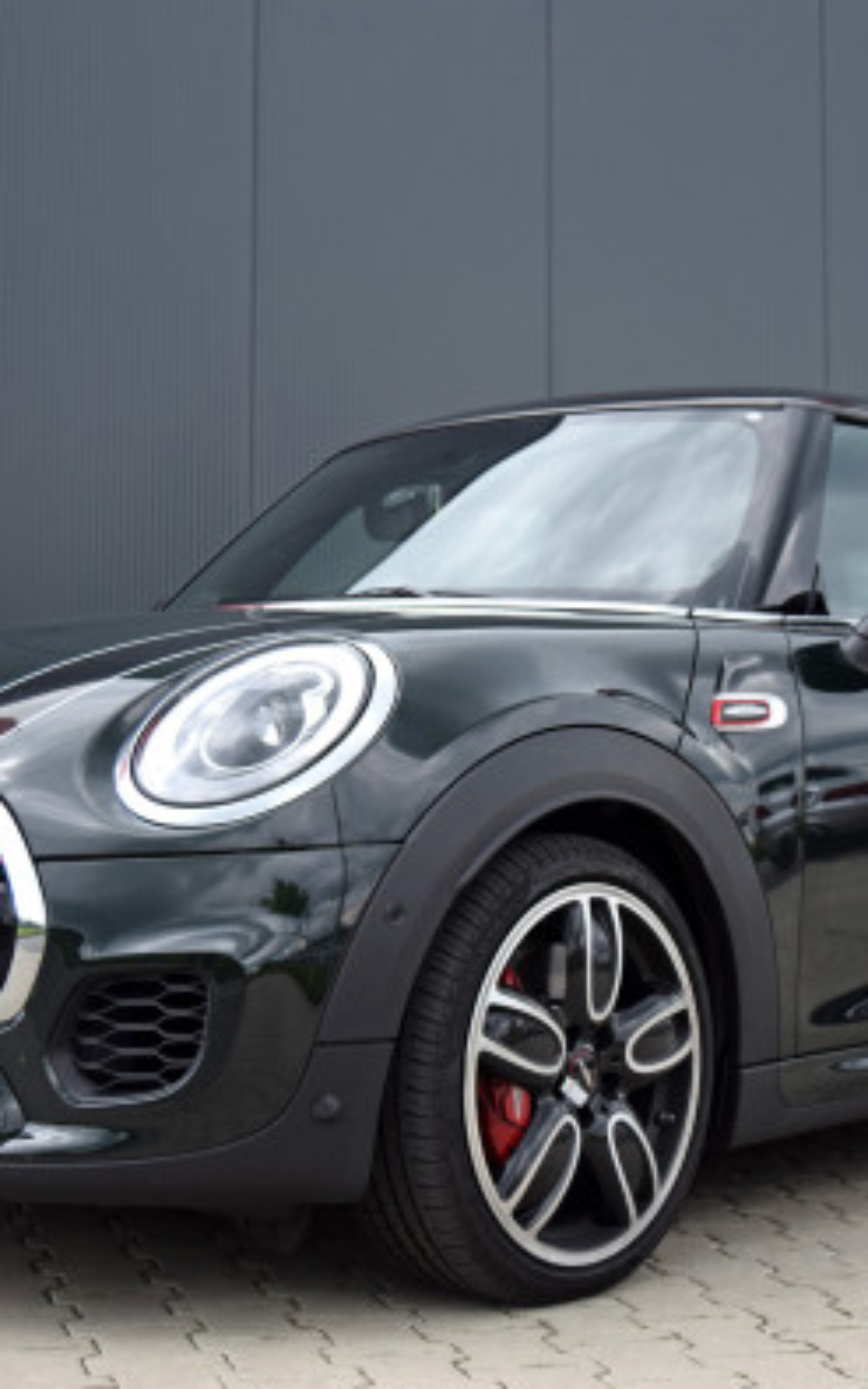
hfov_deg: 20.7
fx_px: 2375
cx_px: 460
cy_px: 696
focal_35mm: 63
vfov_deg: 32.6
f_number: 4
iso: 450
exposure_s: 1/1000
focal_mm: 27
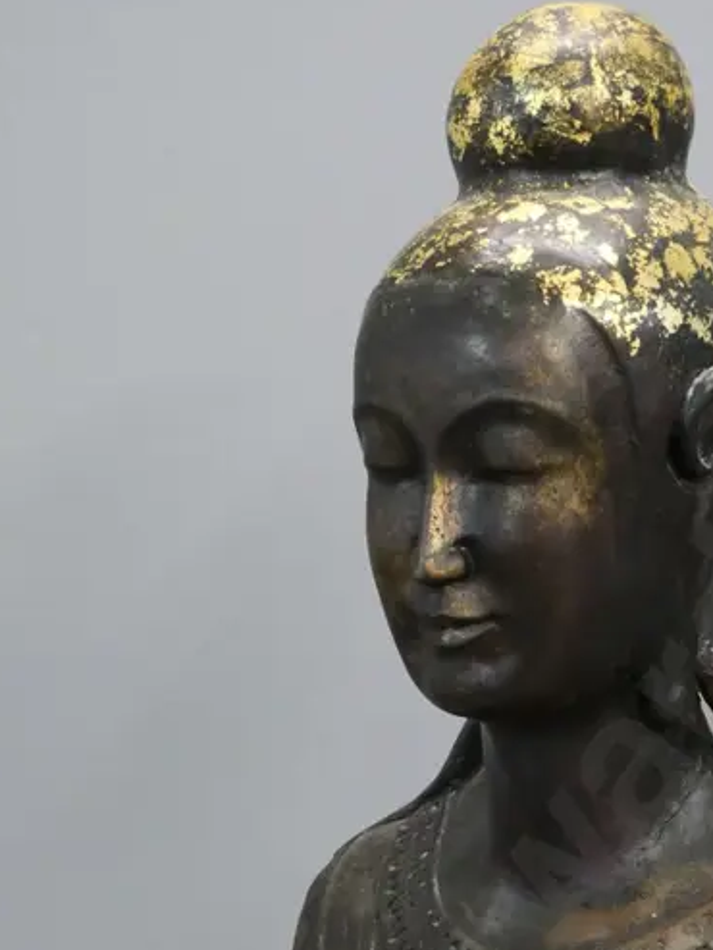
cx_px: 580
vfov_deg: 23.0
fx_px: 2278
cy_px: 840
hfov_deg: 17.6
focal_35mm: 83
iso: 3200
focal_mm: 20
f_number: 5
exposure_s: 1/80
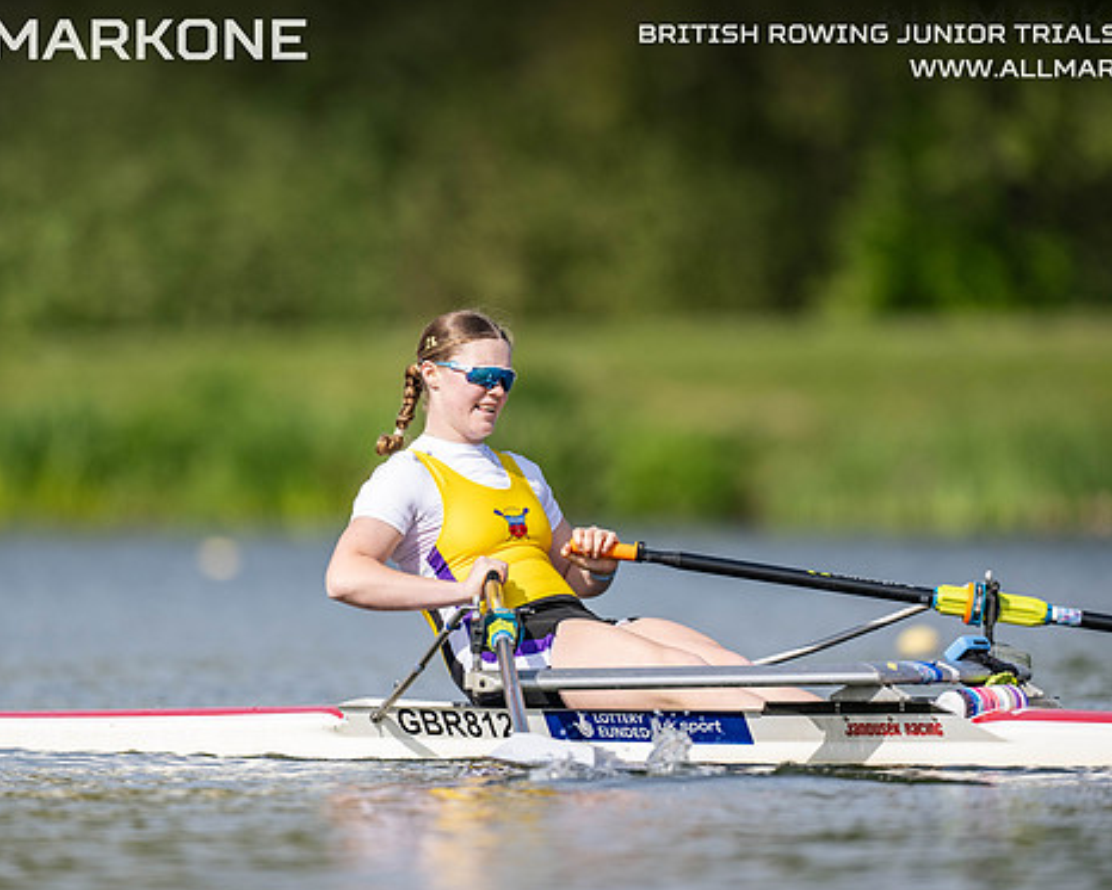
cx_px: 535
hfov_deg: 2.8
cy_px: 450
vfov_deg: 2.2
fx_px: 23075
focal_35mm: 701
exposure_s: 1/2500
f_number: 4
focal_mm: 600
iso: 280
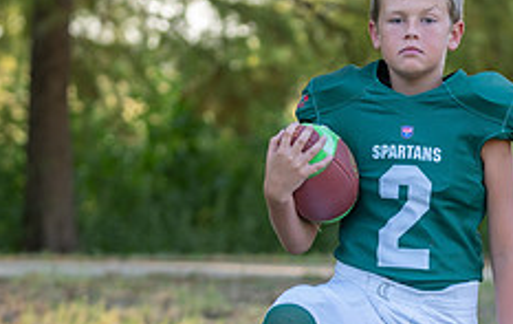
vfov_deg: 6.1
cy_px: 242
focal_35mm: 216
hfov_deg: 9.7
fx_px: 3028
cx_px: 409
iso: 160
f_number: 2.8
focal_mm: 81
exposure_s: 1/320
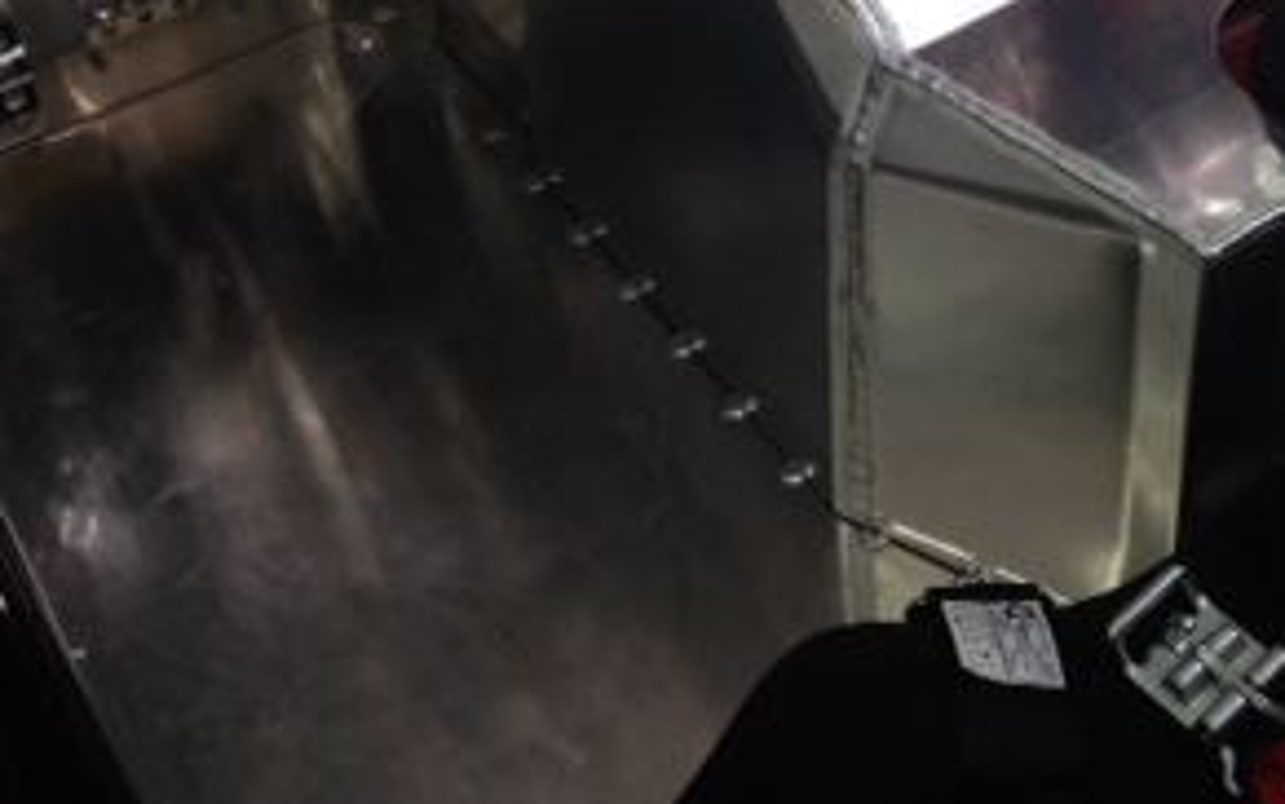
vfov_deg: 16.2
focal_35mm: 77
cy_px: -190
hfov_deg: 26.6
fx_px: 2697
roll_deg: +0.7
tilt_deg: -33.1
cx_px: 883
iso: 50
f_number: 2.4
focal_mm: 4.12
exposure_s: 1/168
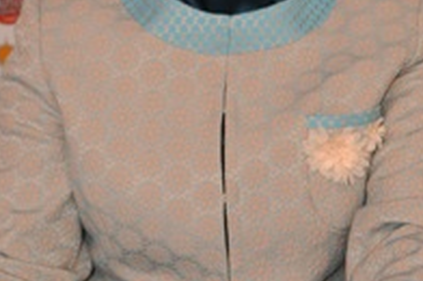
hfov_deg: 19.9
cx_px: 231
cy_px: 76
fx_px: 1208
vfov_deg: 13.2
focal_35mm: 103
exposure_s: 1/60
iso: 800
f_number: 4.5
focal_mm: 30
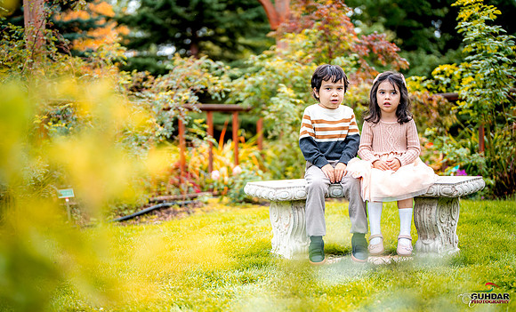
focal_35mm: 54
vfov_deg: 23.6
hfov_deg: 38.1
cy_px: 173
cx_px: 260
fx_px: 746
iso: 100
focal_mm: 50
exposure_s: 1/800
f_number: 1.2
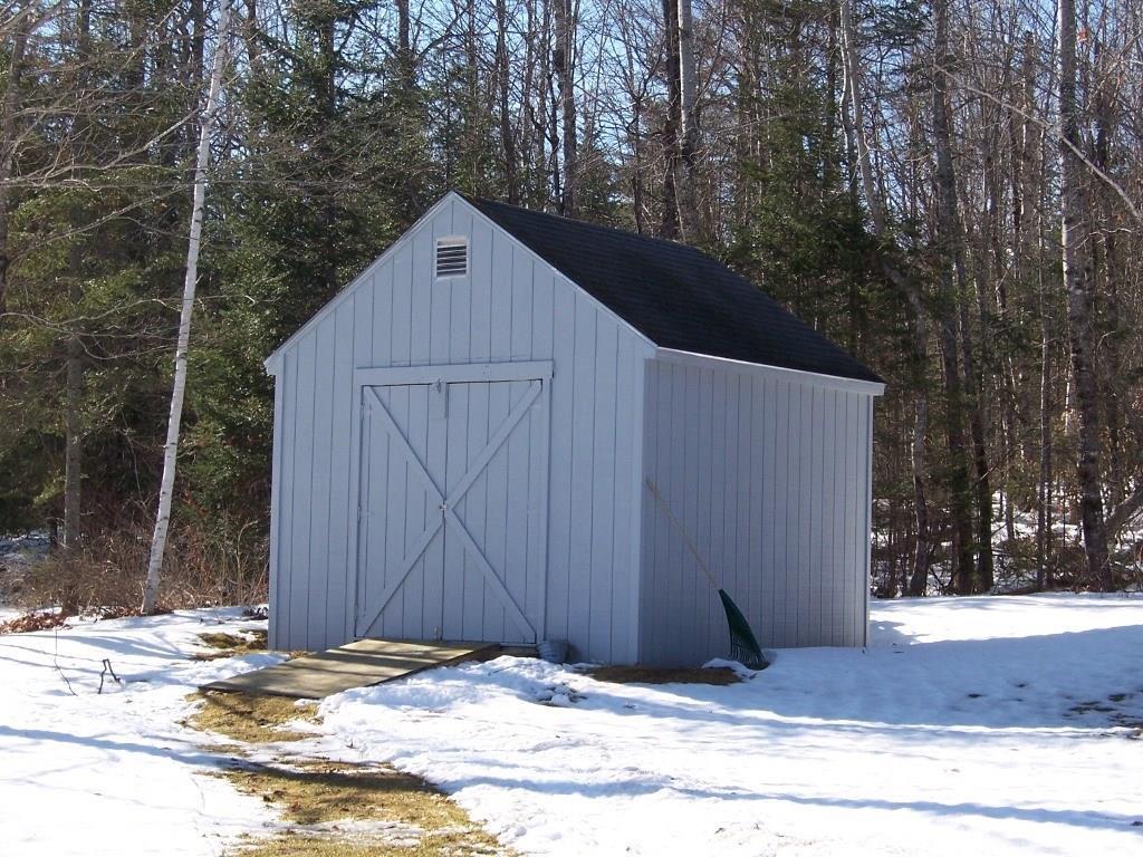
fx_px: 2410
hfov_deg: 26.7
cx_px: 572
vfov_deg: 20.2
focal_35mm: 73
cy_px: 428
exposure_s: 1/250
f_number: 4.8
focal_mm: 12.1
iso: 80
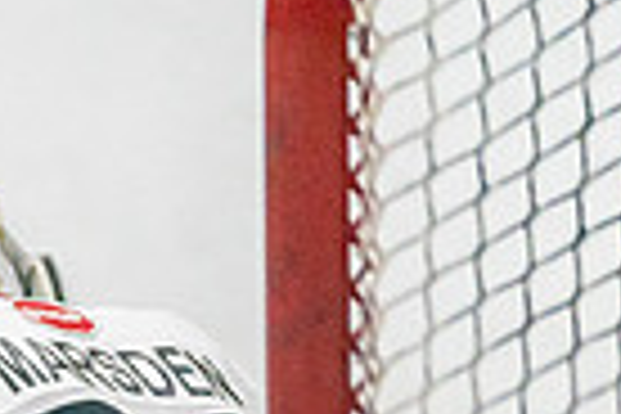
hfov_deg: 2.2
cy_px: 1070
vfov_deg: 1.5
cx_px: -446
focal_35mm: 922
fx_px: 15903
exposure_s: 1/1250
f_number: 2.8
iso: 3200
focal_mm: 156
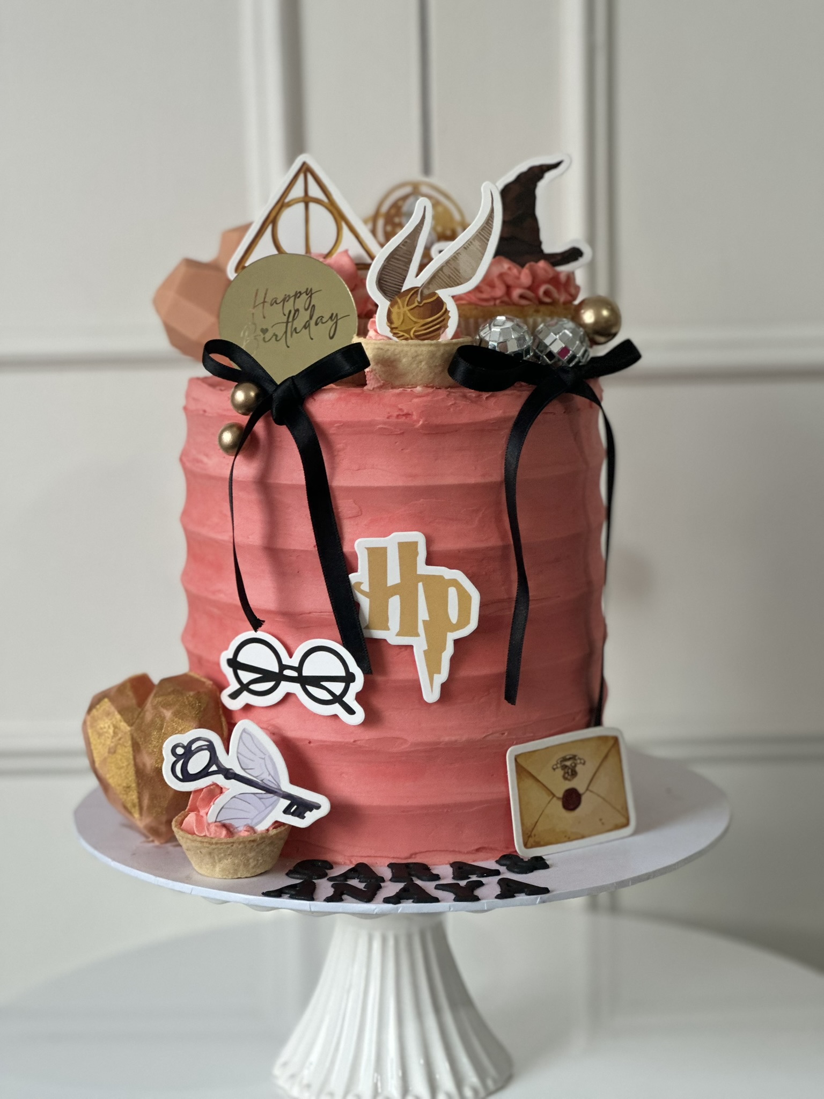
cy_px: 550
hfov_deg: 19.1
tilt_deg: -7.9
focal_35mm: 77
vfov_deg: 25.3
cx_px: 412
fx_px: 2444
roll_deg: +1.3
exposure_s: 1/40
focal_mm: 9
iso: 200
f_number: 2.8
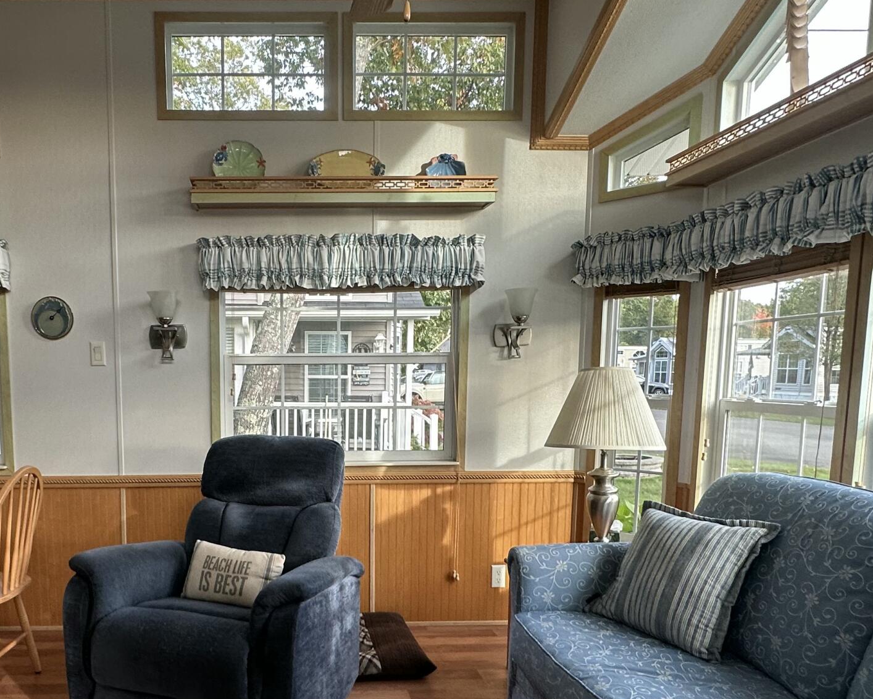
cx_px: 284
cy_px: 464
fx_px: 749
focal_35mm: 29
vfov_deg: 49.1
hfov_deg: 58.9
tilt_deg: -7.6
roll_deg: +0.4
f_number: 2.2
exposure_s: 1/99
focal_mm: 2.22
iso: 100
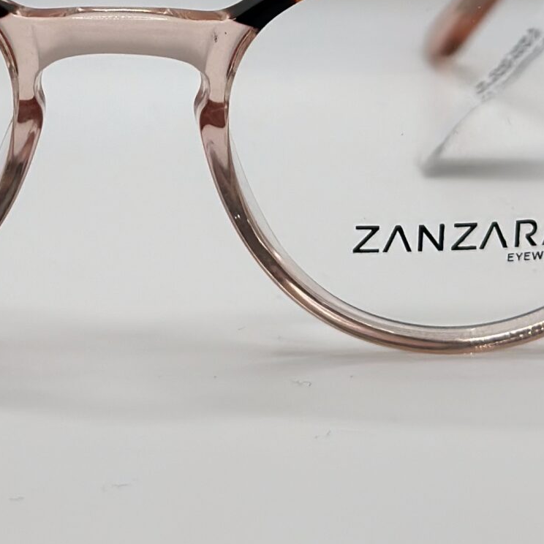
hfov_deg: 11.9
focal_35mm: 146
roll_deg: -0.6
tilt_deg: -13.1
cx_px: 96
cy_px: -116
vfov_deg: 11.7
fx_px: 2596
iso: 80
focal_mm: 6.86
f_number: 1.78
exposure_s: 1/1050
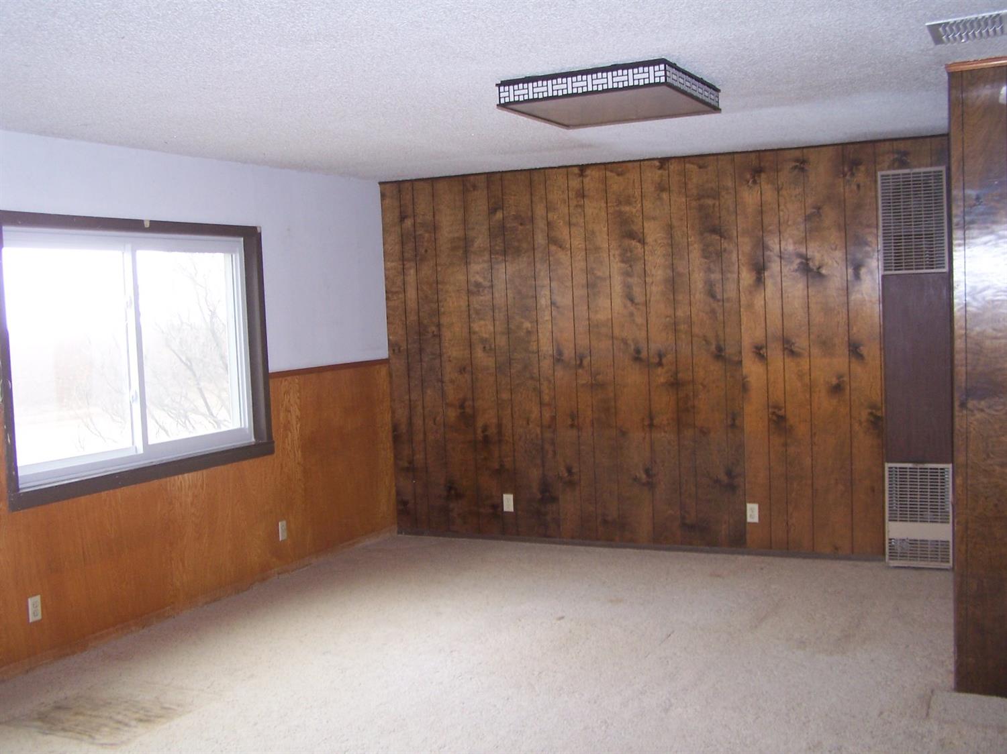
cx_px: 504
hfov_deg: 49.0
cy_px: 377
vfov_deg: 37.7
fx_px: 1105
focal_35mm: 38
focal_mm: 6.3
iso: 140
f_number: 2.8
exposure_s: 1/60
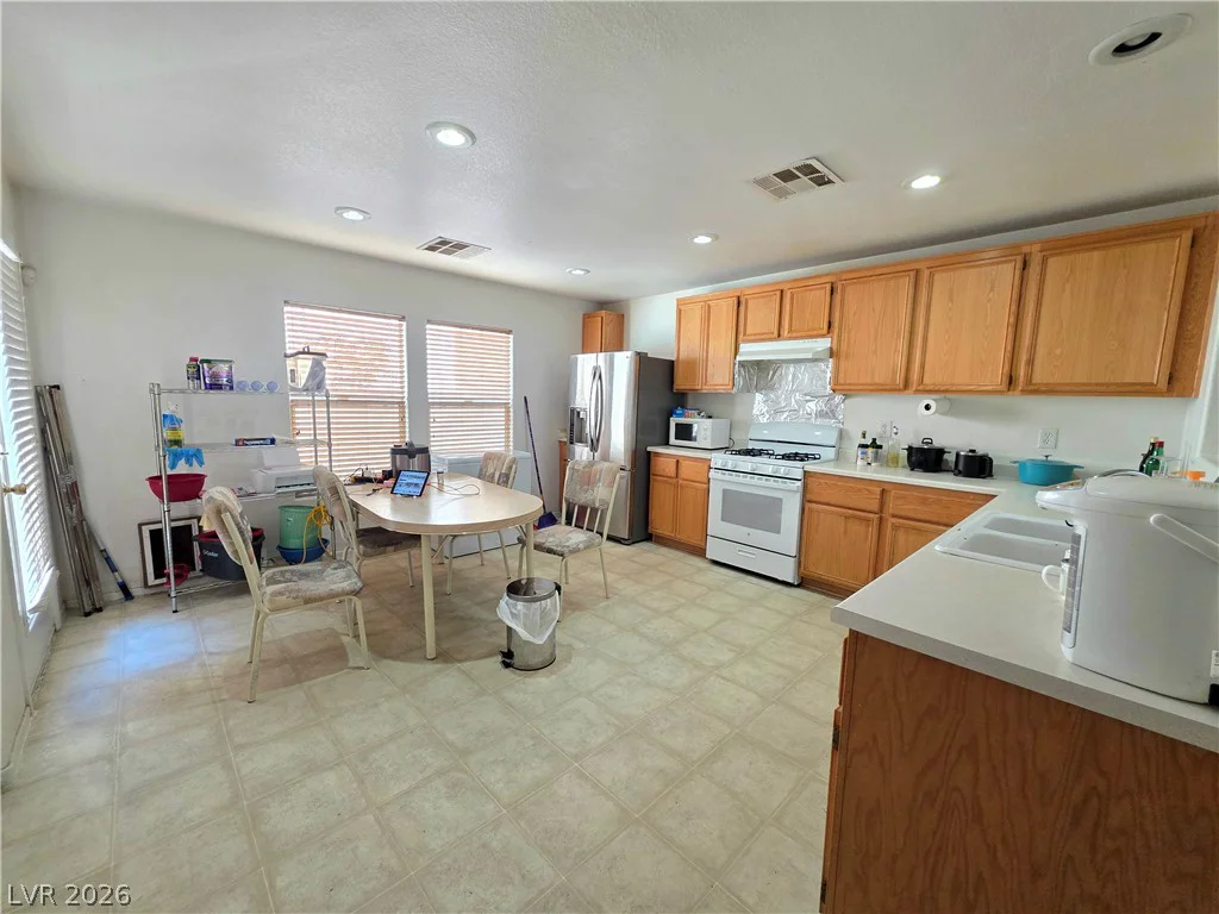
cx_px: 610
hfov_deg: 106.2
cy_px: 457
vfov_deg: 89.9
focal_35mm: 13
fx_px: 458
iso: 400
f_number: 1.9
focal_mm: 2.2
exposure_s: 1/60.2
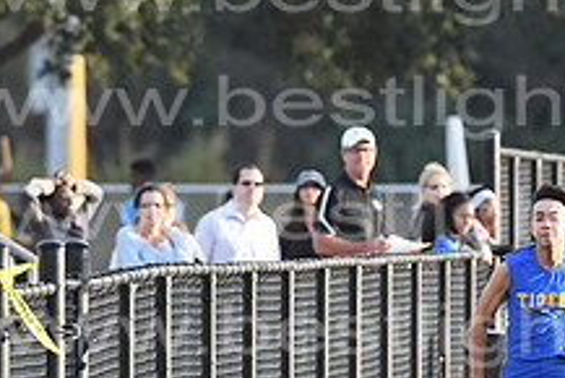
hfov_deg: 1.7
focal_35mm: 1204
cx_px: 565
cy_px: 392
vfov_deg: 1.1
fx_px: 18908
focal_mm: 300
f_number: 4
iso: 2000
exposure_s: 1/2000
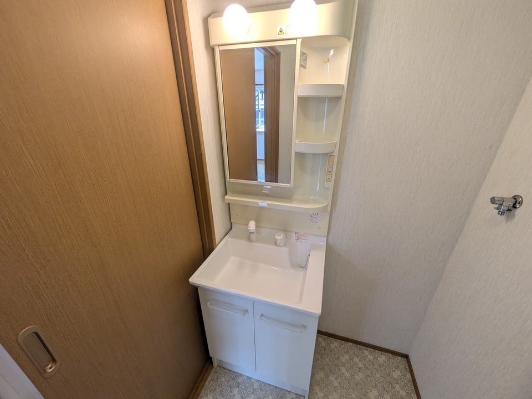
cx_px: 266
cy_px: 200
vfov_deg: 85.7
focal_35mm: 14
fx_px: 215
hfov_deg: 102.1
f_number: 2.2
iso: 81
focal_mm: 1.83
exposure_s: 1/60
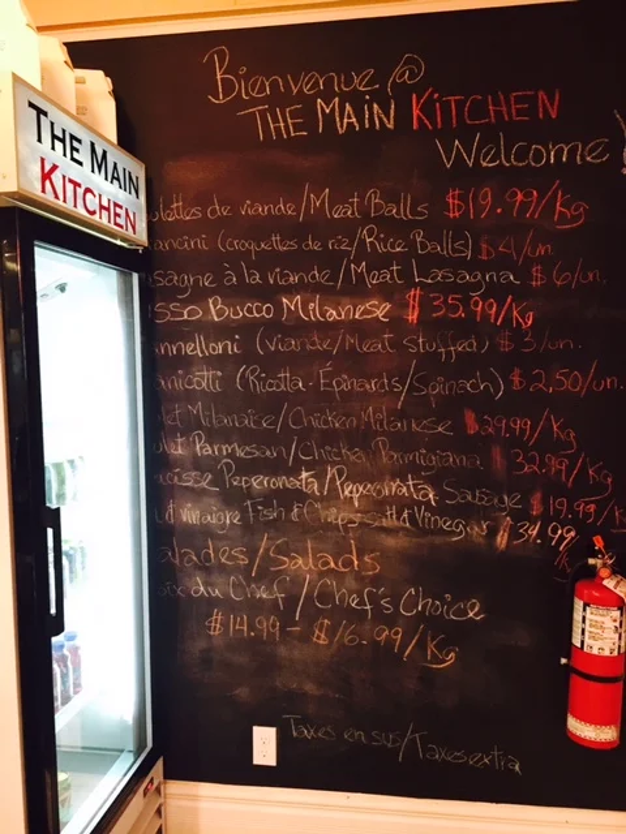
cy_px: 417
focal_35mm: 29
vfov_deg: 61.7
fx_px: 699
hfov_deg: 48.2
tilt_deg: -3.1
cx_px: 313
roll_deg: +0.6
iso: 320
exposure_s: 1/15
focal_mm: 4.15
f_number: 2.2
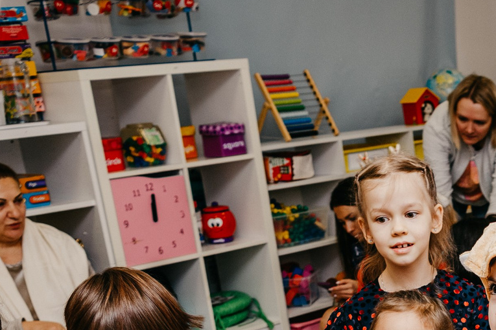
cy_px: 546
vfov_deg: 14.3
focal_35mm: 87
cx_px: 624
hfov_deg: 21.4
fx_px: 1199
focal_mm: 26
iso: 250
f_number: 4
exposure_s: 1/160
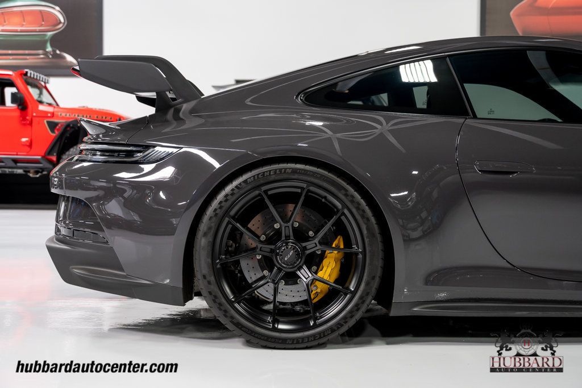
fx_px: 825
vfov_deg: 26.5
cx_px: 291
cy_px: 194
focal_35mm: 51
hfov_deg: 38.9
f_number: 4
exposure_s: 1/60
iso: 800
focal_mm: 51
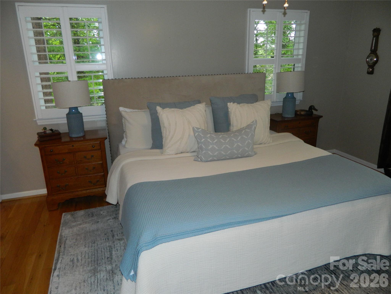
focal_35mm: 25
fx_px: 282
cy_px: 147
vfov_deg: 54.9
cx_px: 196
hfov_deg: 69.4
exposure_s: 1/30
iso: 200
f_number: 3.1
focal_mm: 4.5
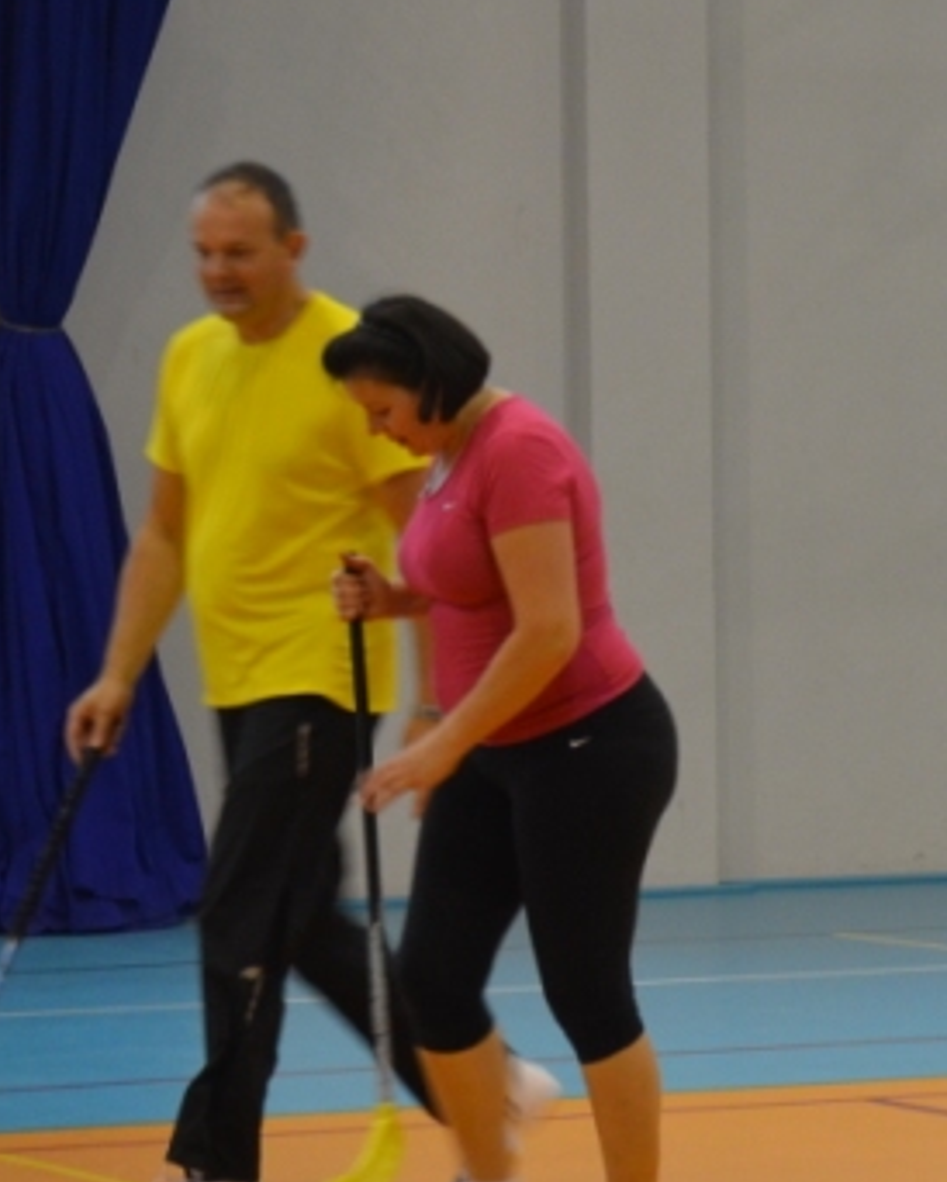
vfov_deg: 9.2
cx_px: 1735
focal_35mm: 210
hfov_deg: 7.2
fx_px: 7351
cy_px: 439
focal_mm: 50
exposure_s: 1/50
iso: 800
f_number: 5
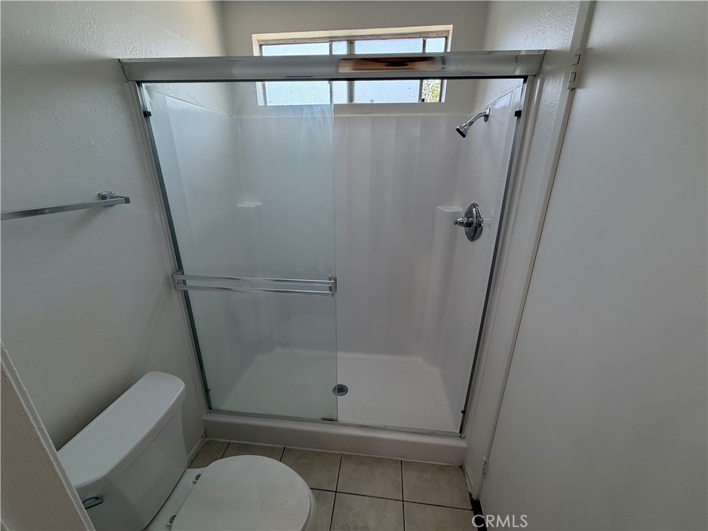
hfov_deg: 102.1
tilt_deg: -20.2
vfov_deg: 85.7
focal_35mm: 14
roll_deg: -0.3
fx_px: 286
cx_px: 354
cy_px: 266
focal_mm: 2.22
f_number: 2.2
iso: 125
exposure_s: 1/120
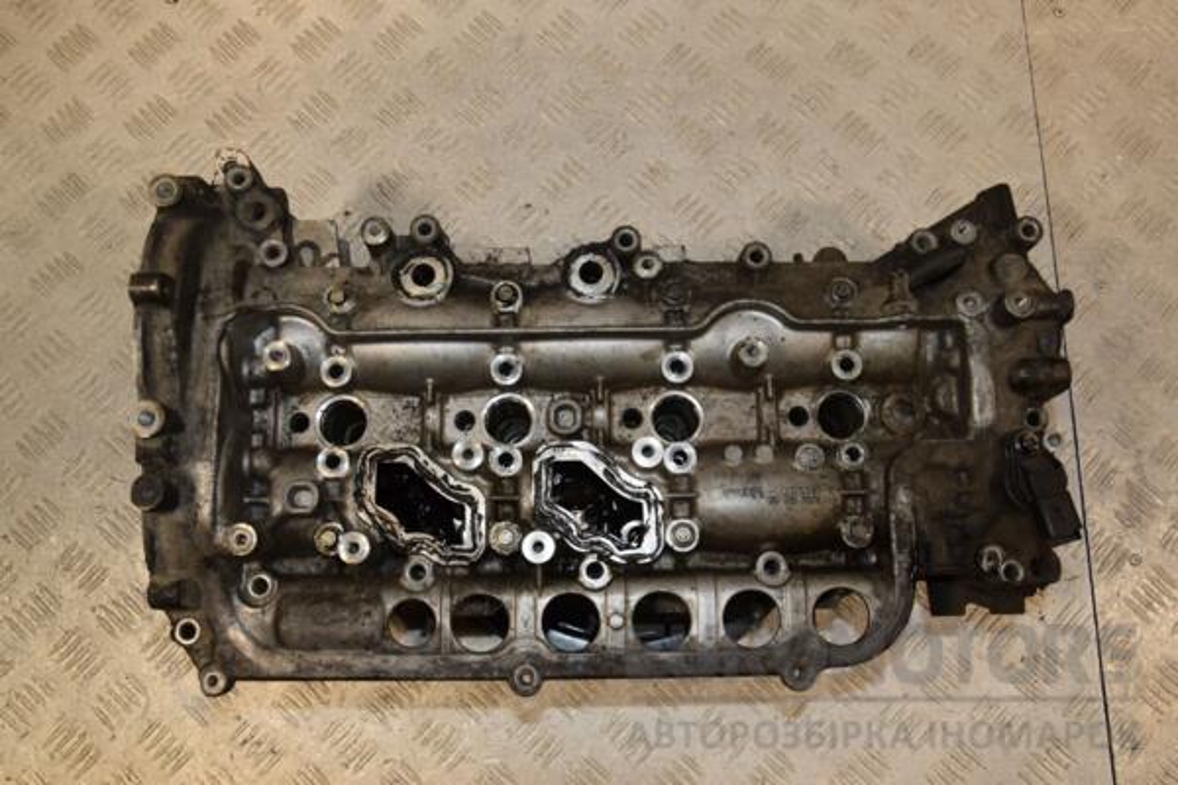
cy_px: 392
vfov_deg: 41.7
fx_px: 1031
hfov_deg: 59.5
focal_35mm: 32
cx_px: 589
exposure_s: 1/200
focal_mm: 21
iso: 800
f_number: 7.1
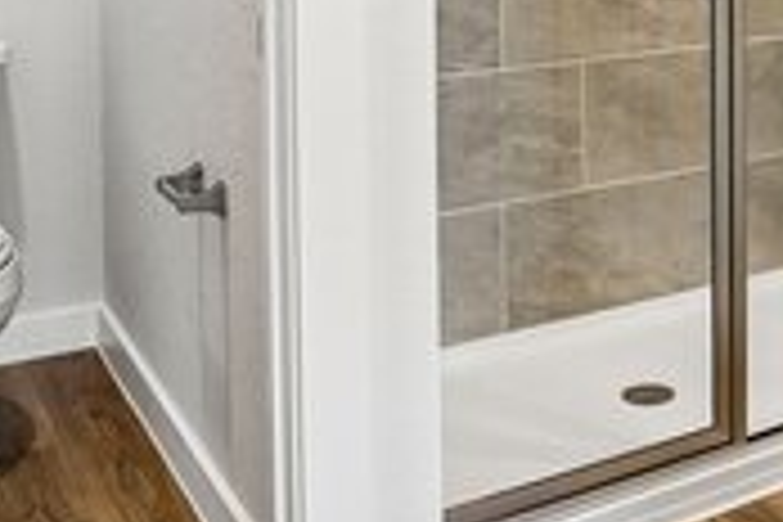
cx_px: 788
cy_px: -151
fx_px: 1283
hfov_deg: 31.3
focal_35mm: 59
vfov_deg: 21.0
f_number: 8
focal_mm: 16
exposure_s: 1/13
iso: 400
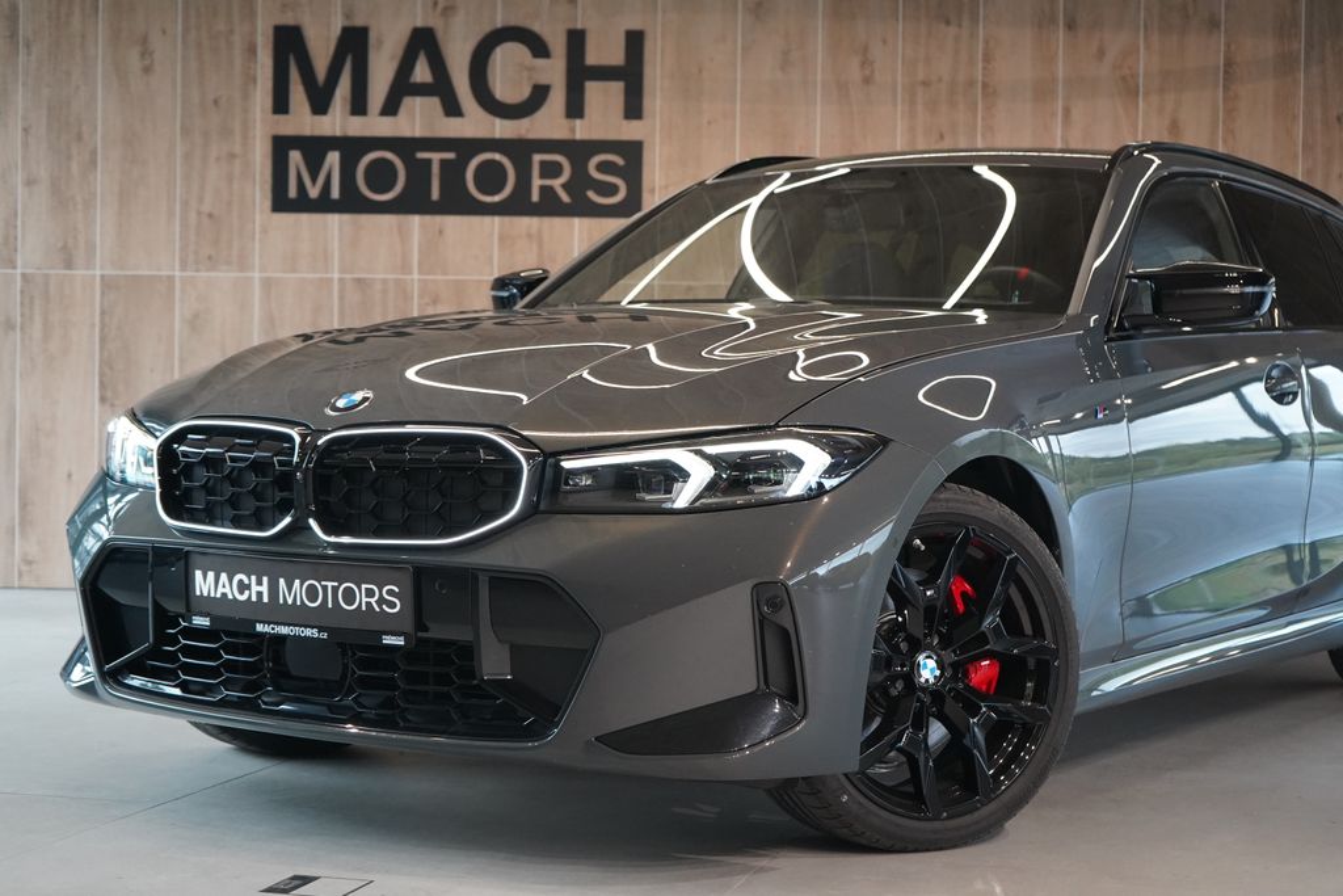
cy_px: 448
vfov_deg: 22.6
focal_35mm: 60
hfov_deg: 33.4
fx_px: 2238
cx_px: 672
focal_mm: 60
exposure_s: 1/160
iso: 5000
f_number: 5
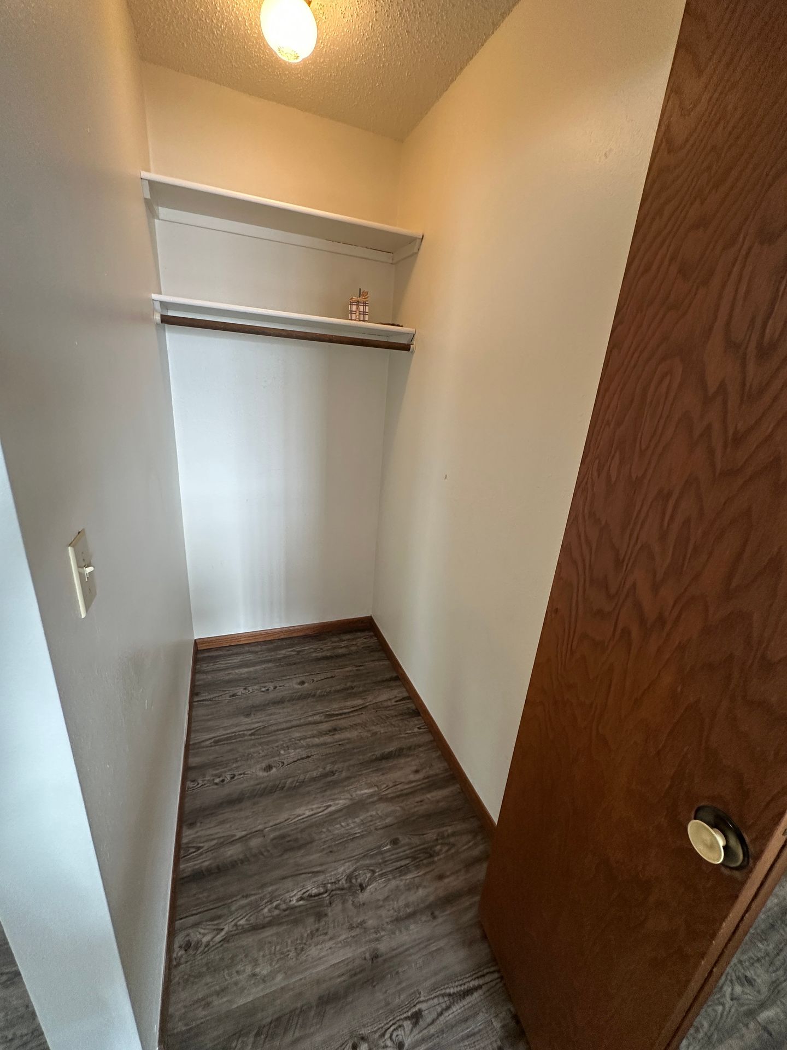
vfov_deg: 102.1
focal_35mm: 14
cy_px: 525
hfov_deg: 85.7
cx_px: 394
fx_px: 424
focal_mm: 2.22
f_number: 2.2
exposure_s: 1/60
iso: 200
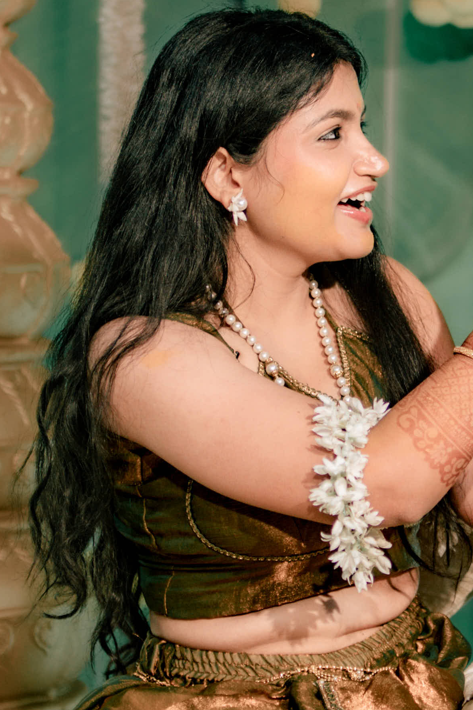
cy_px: 389
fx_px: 2661
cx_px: 472
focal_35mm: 135
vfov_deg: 15.2
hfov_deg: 10.1
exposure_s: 1/320
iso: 400
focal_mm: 35
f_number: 1.6
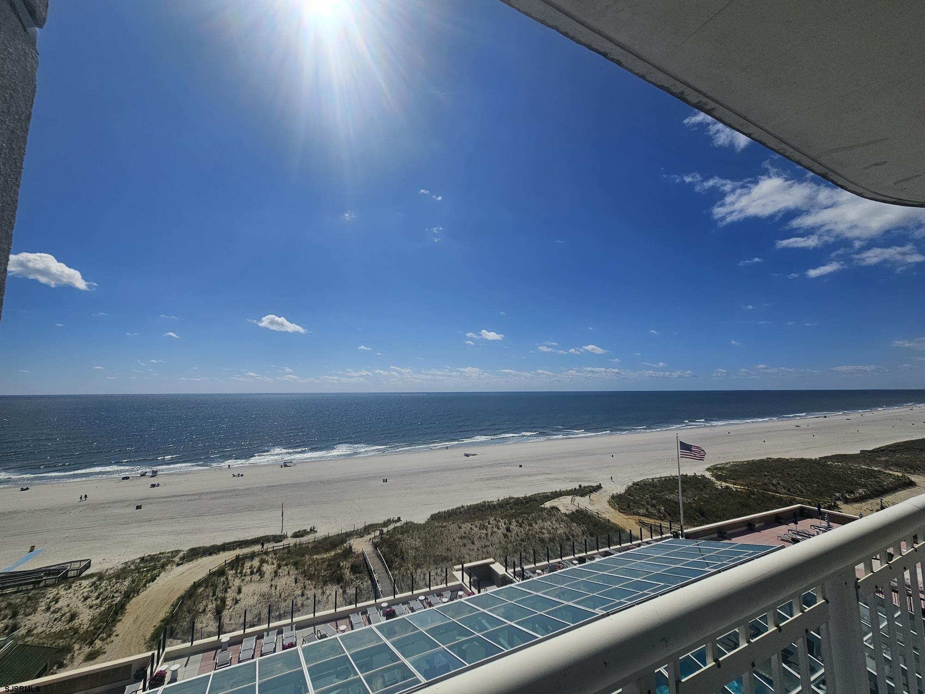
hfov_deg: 106.2
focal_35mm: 13
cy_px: 347
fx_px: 347
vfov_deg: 89.9
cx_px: 462
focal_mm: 2.2
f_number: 2.2
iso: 50
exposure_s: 1/7314
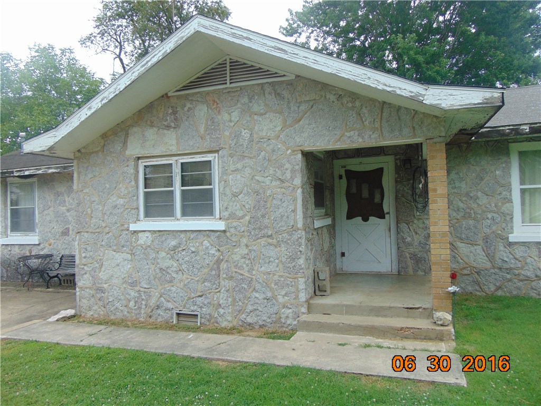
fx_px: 391
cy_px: 203
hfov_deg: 69.4
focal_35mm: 25
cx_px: 270
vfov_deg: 54.9
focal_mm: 4.5
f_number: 3
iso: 80
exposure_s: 1/250
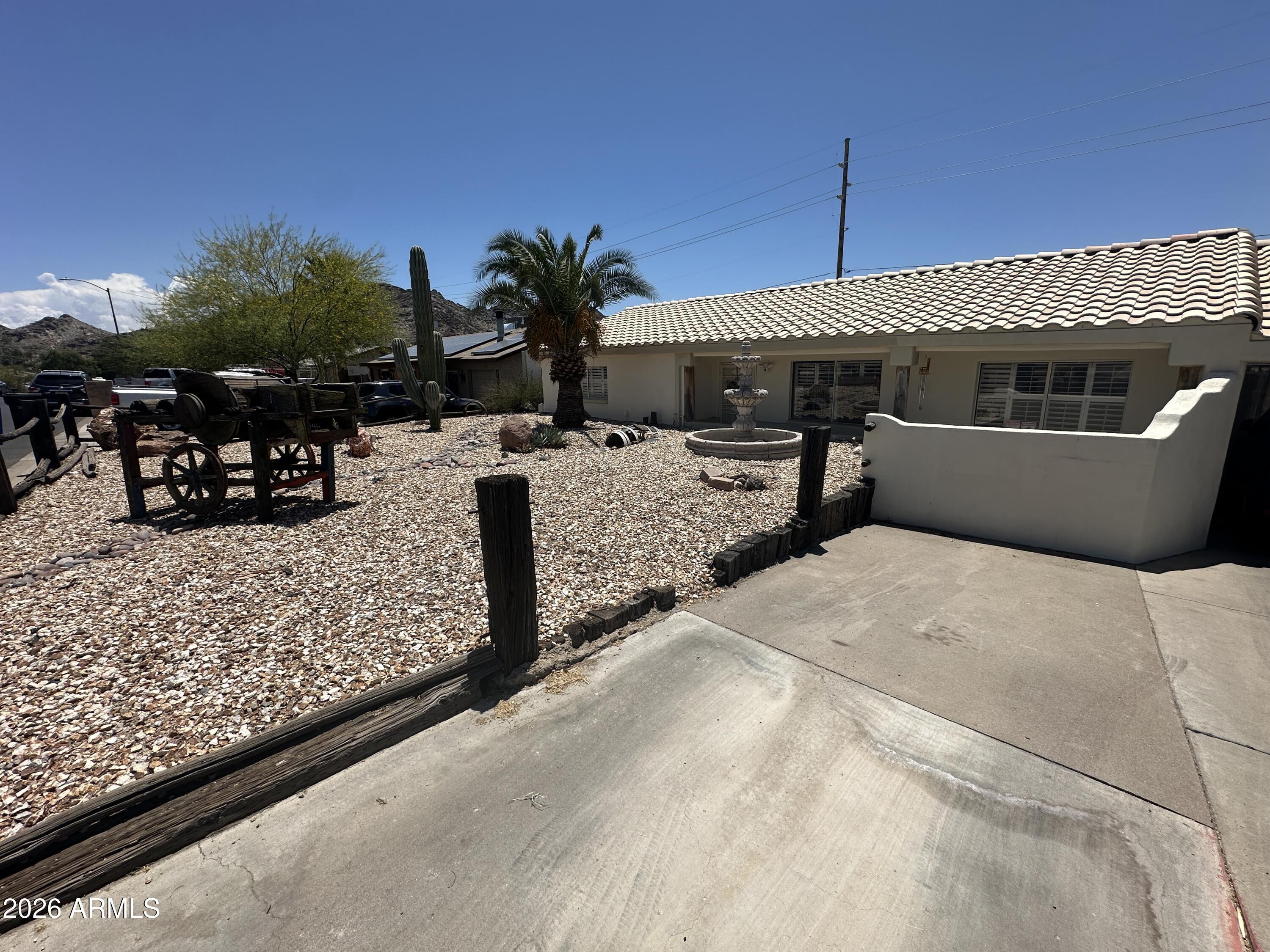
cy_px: 476
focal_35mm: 14
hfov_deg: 102.1
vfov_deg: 85.7
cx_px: 635
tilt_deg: -13.7
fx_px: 514
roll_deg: +1.5
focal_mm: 2.22
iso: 50
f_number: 2.2
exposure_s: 1/3300
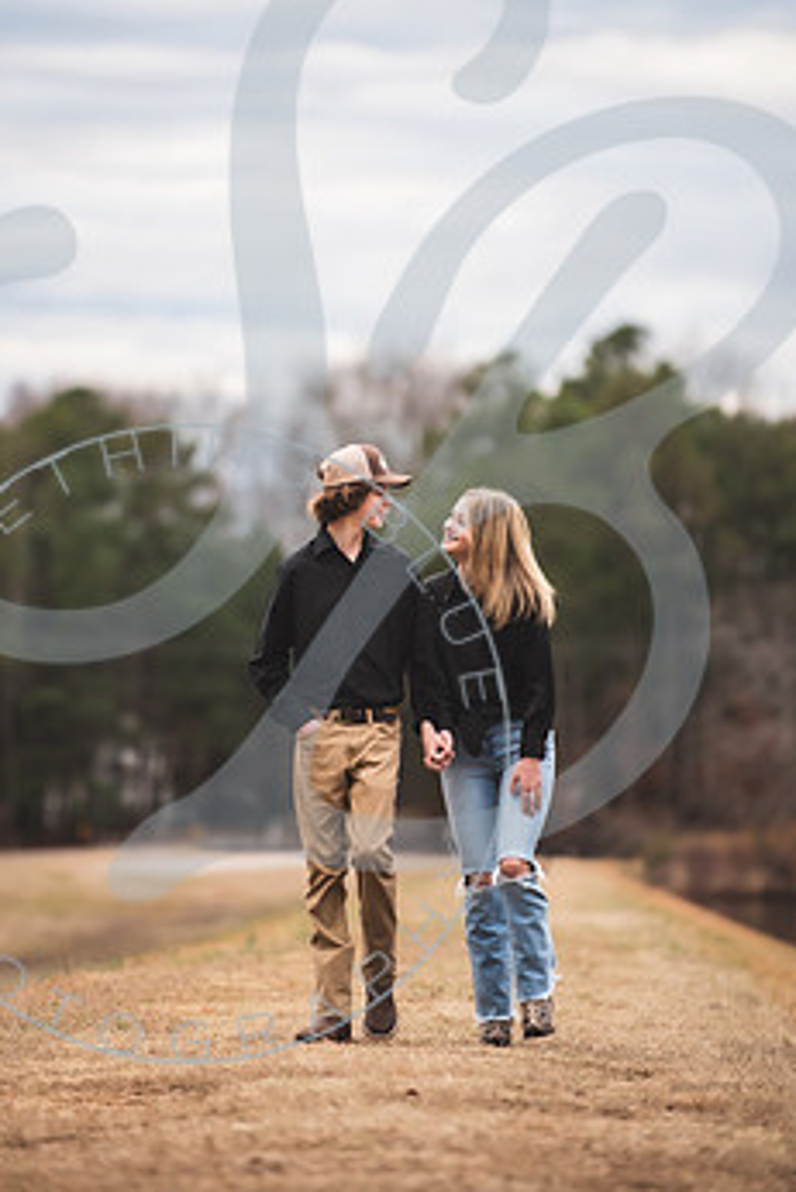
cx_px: 345
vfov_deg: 7.9
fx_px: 8614
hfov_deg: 5.3
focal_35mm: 260
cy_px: 482
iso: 400
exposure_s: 1/250
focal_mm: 200
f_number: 2.8
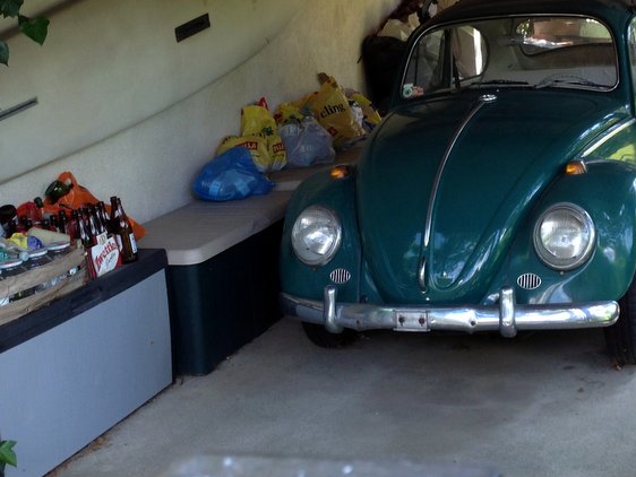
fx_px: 864
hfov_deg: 40.2
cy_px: 142
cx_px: 389
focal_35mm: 47
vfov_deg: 30.6
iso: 64
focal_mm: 4.12
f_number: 2.4
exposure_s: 1/60
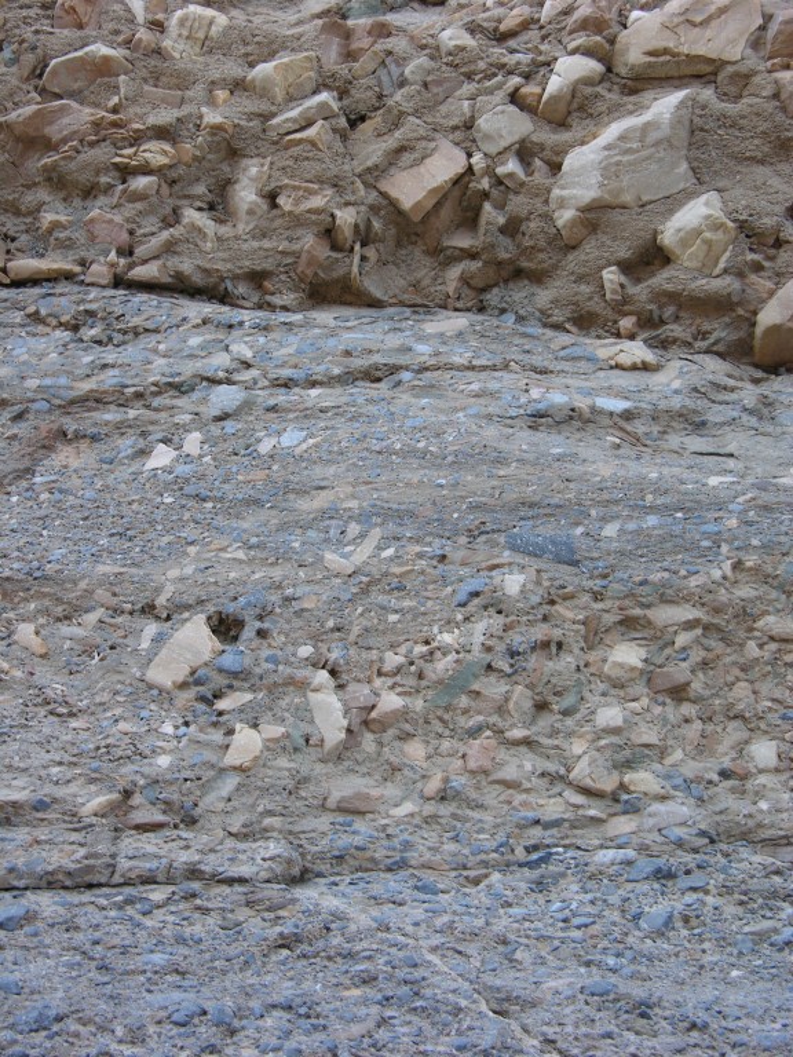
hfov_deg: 19.9
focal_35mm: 74
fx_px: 2260
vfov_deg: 26.3
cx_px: 396
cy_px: 528
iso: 50
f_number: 3.3
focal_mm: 18.8
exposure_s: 1/58.9
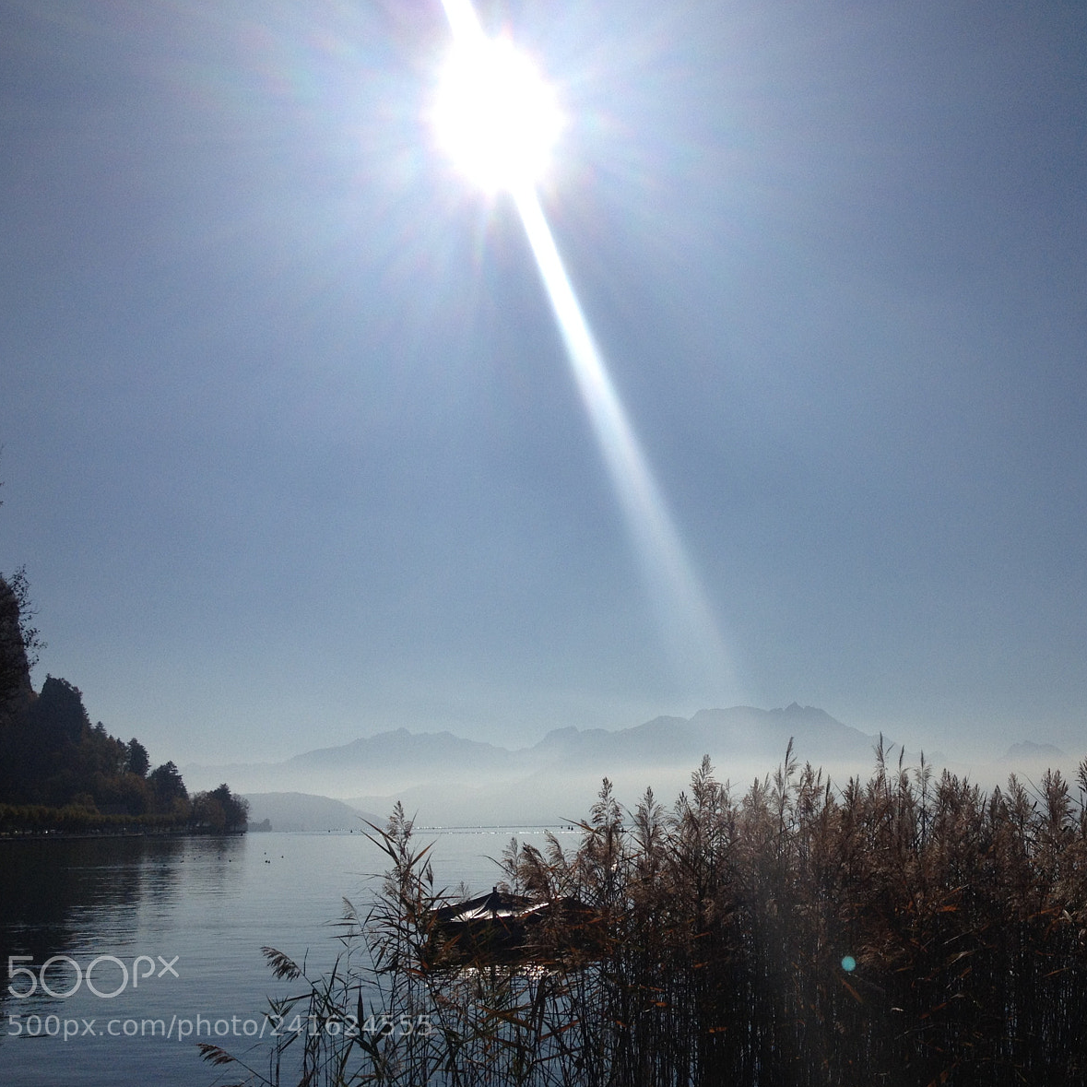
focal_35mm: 42
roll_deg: +1.1
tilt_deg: +12.9
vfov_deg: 40.0
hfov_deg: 39.7
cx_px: 688
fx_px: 1492
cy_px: 545
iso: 50
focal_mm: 4.28
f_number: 2.4
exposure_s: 1/11111
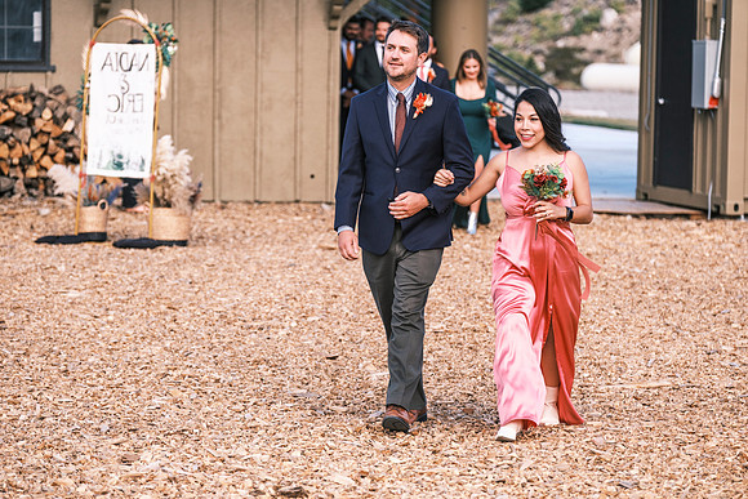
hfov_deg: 15.1
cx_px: 374
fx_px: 2826
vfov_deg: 10.1
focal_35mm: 136
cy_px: 250
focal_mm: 90.6
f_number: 2.8
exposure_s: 1/900
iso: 400
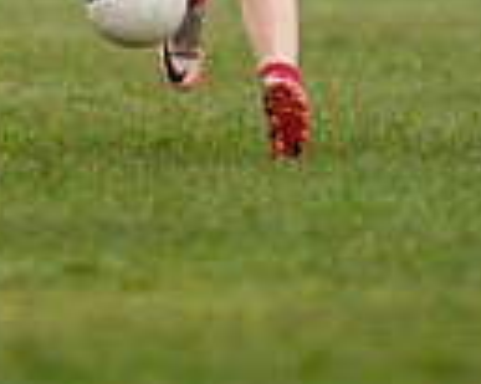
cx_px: 190
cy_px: -181
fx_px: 18037
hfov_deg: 1.5
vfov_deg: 1.2
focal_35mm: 1268
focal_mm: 300
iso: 320
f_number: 2.8
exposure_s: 1/1000
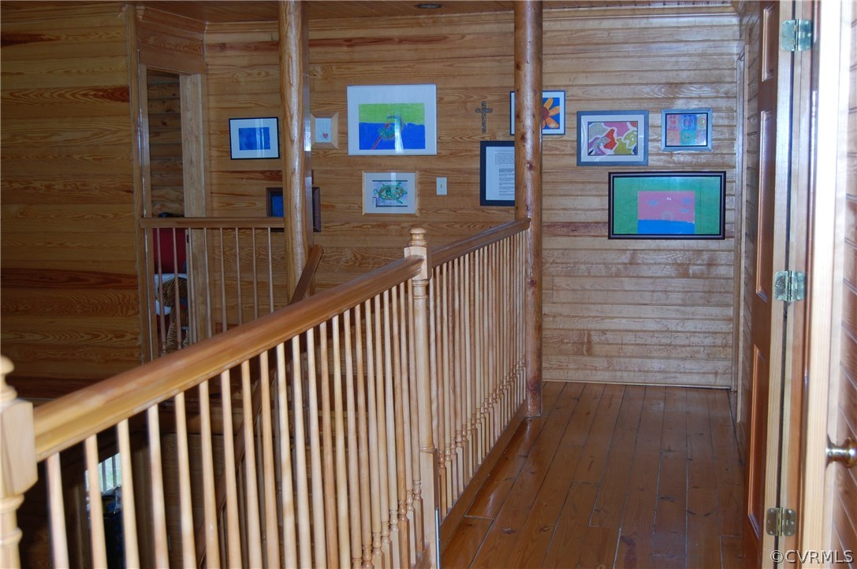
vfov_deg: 29.8
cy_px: 284
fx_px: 1070
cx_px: 428
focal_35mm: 45
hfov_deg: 43.7
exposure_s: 1/60
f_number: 4.2
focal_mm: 30
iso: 400
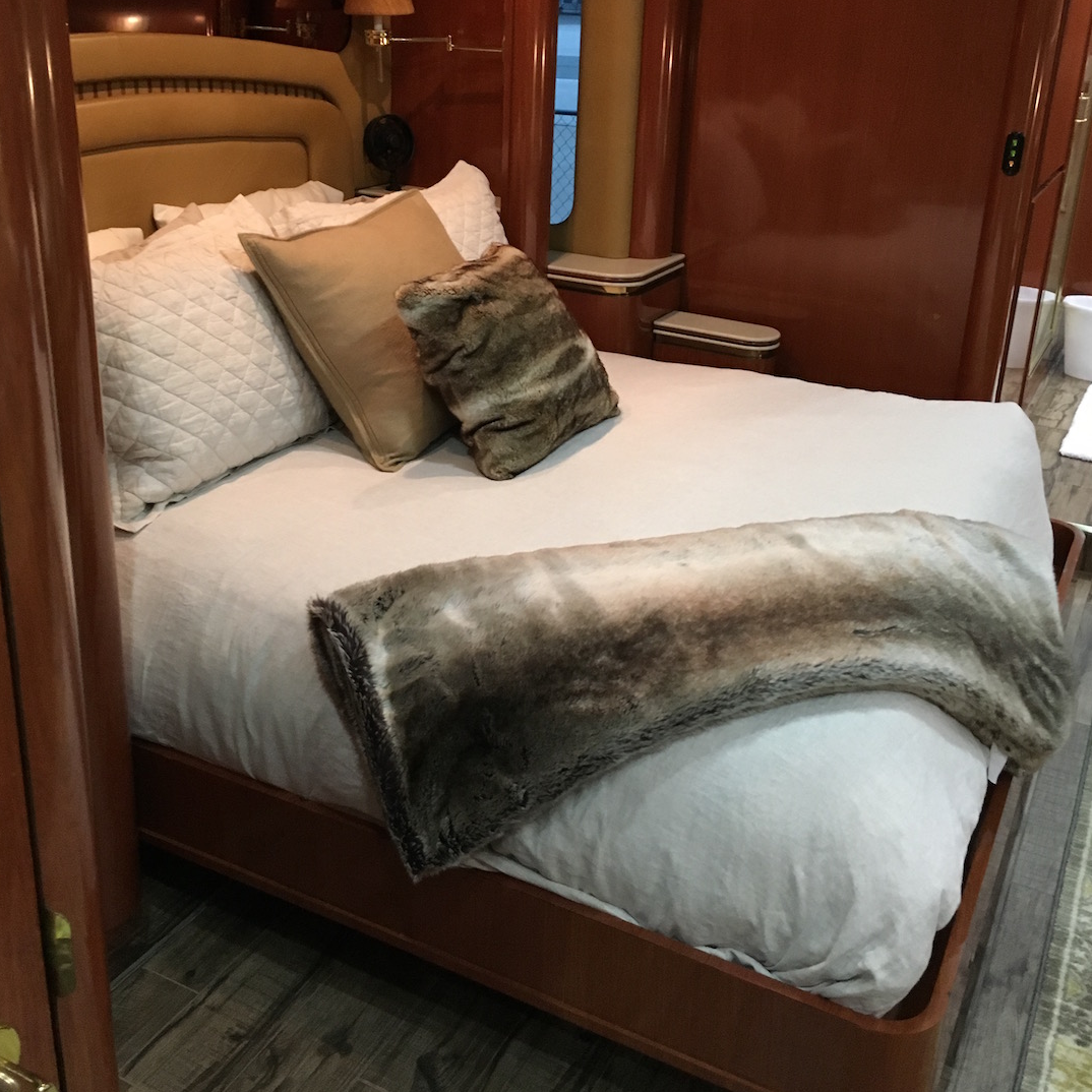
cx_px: 540
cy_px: 434
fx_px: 1249
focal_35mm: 35
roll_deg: -1.1
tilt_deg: -18.6
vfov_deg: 46.9
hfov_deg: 47.2
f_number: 2.2
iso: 200
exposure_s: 1/17
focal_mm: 4.15
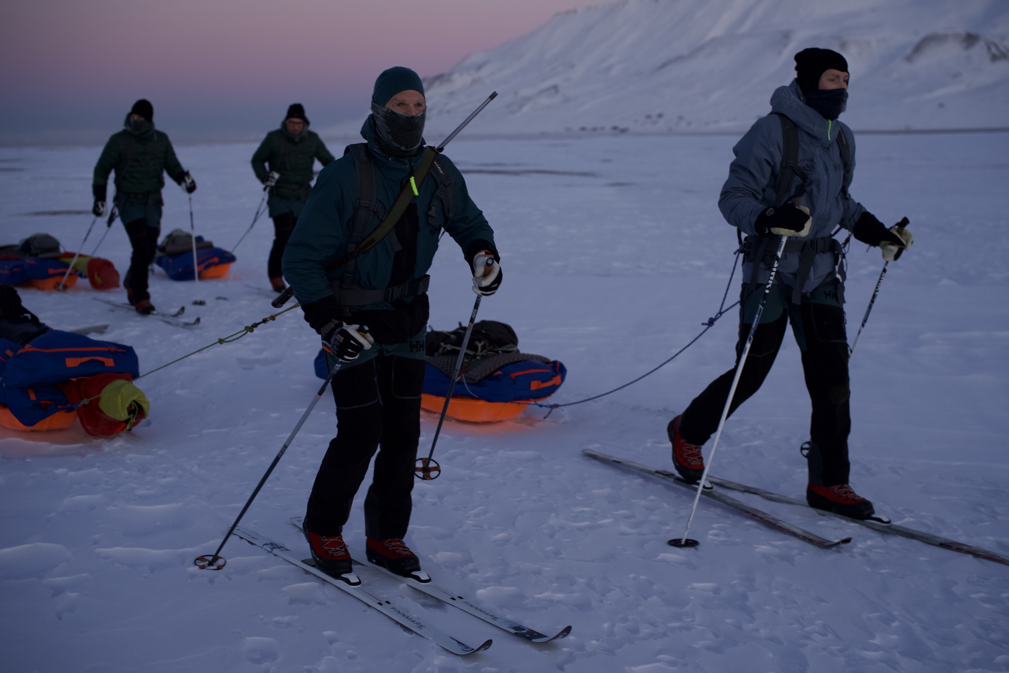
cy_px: 336
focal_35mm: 50
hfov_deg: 39.6
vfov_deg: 27.0
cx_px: 504
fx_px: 1401
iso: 500
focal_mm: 50
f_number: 2.8
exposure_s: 1/640
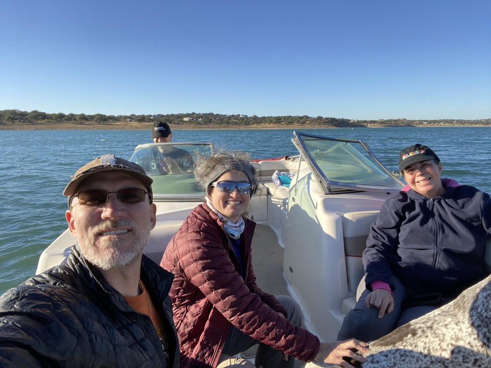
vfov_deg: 58.9
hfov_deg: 73.9
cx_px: 246
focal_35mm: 23
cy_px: 184
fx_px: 326
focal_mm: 2.71
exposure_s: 1/392
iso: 25
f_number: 2.2
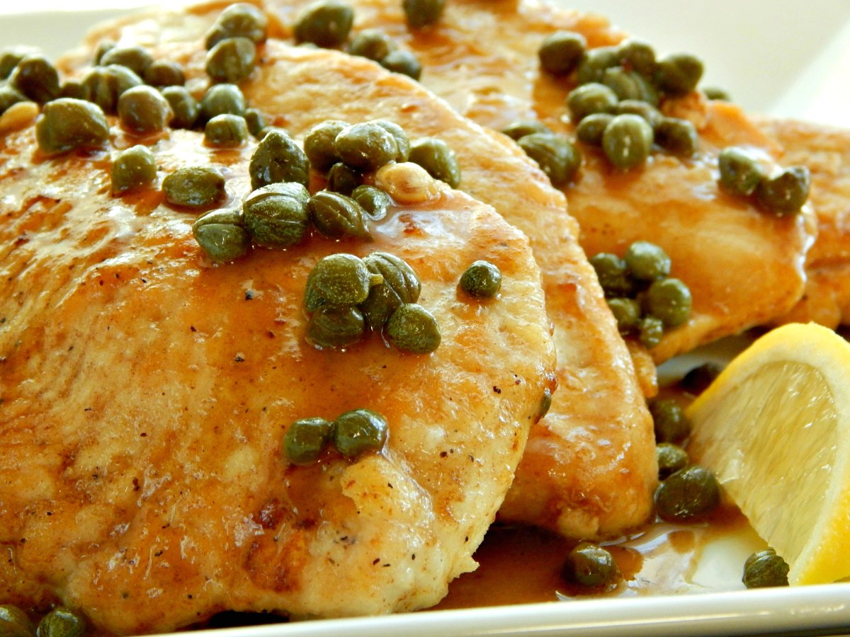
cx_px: 425
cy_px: 318
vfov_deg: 11.2
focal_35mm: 132
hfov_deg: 14.9
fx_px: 3241
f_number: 4.8
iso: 400
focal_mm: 23.4
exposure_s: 1/30
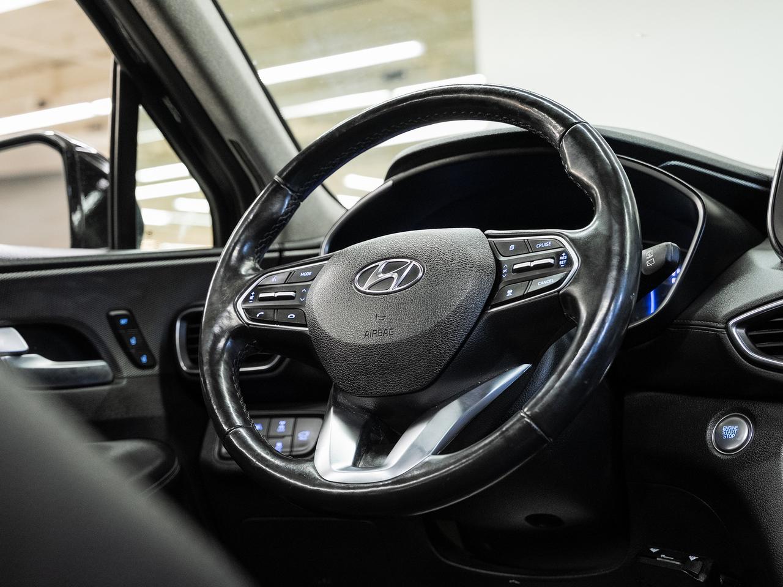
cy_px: 272
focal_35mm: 53
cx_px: 356
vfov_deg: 27.7
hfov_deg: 36.4
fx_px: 1190
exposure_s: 1/40
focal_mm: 41.2
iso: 1000
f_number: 4
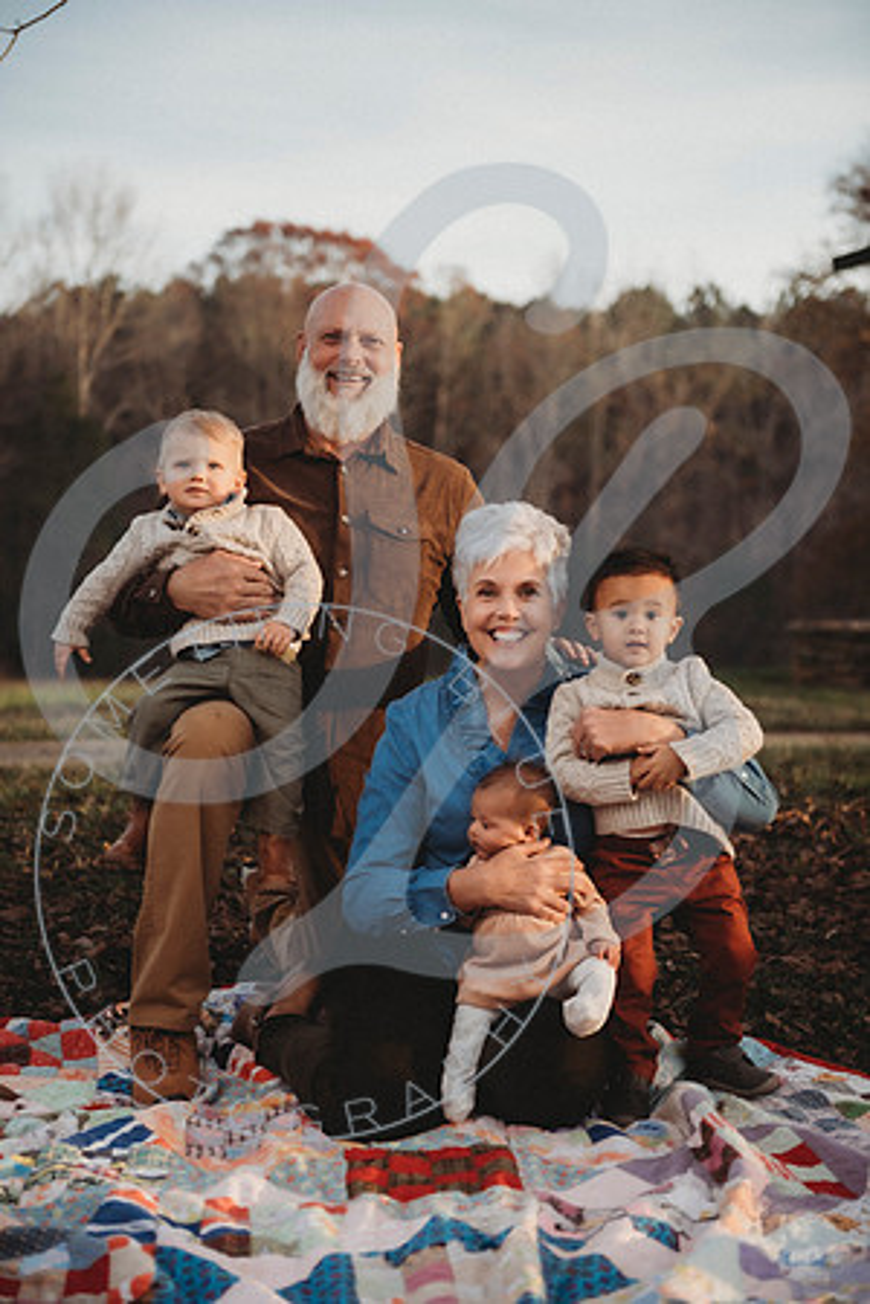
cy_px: 652
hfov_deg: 21.9
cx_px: 435
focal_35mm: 62
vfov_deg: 32.4
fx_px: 2247
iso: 100
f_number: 2.8
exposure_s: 1/500
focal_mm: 62
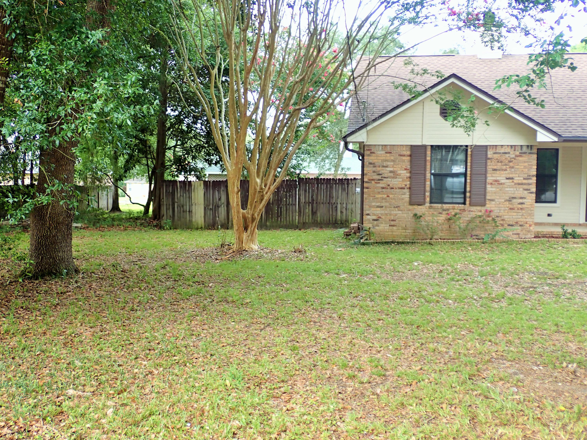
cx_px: 294
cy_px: 220
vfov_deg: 37.7
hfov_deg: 49.0
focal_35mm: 38
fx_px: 644
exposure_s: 1/125
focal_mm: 6.83
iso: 100
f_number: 2.7
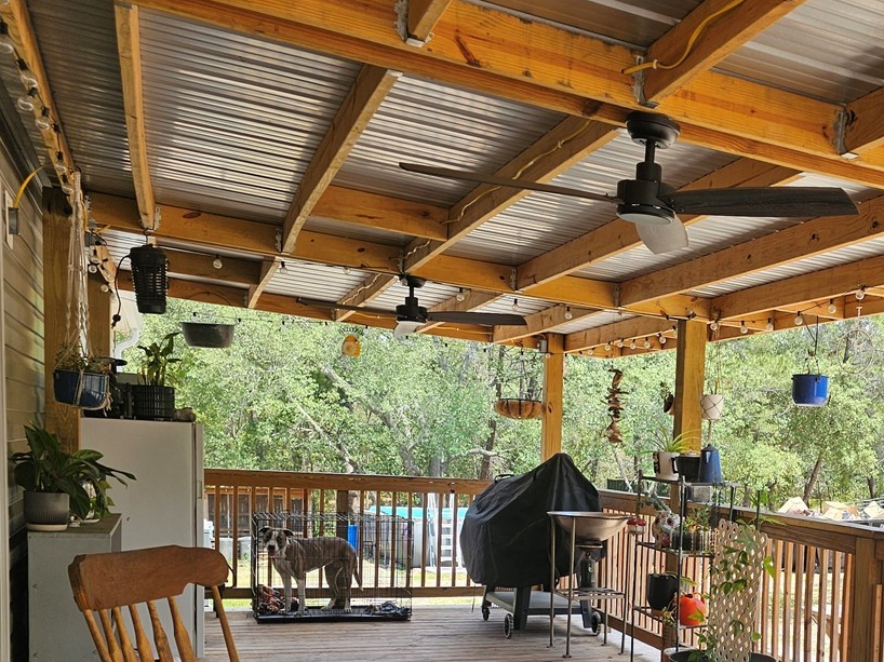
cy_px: 580
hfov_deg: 40.0
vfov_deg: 30.9
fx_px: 1149
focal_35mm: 45
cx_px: 736
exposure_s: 1/120
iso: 12
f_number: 1.7
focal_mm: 6.3
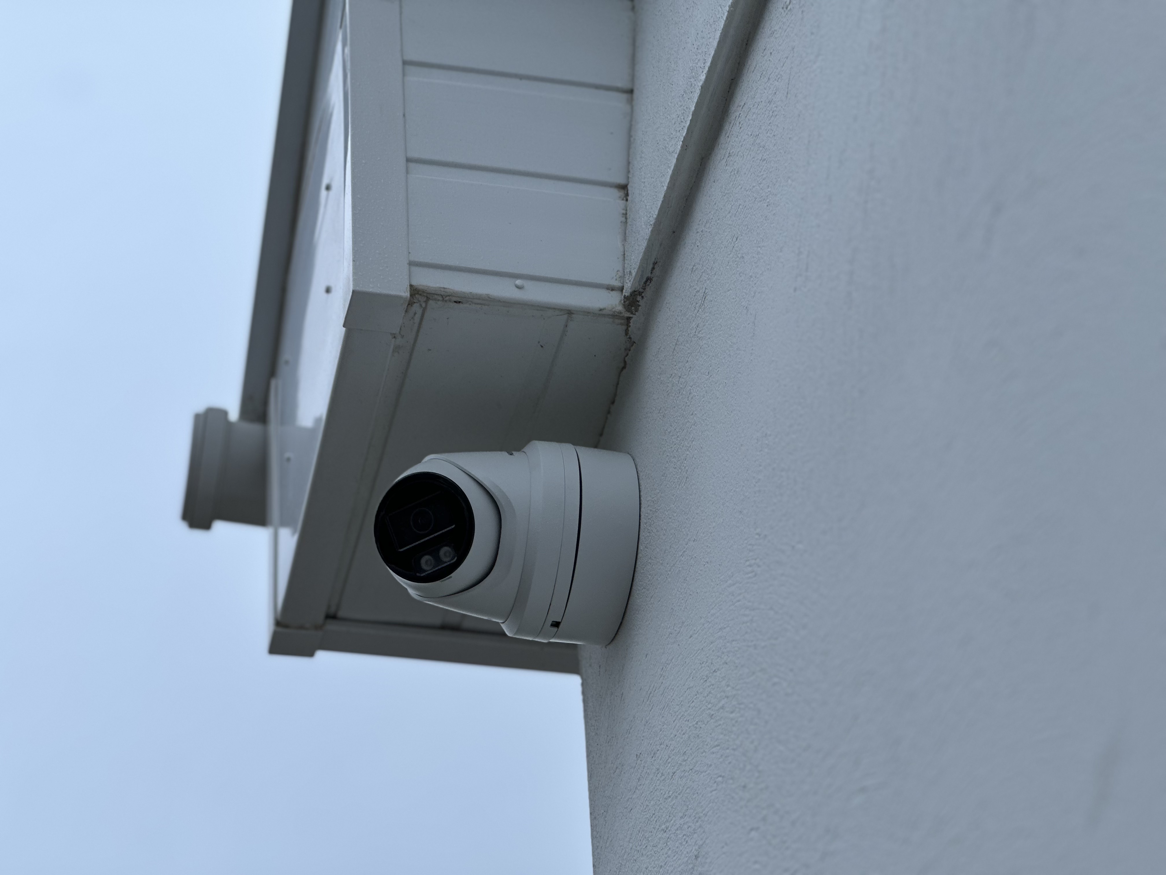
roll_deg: +3.1
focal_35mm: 77
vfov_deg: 19.1
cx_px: 583
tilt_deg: +39.5
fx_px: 2594
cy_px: 438
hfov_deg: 25.3
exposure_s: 1/121
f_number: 2.8
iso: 25
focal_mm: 9
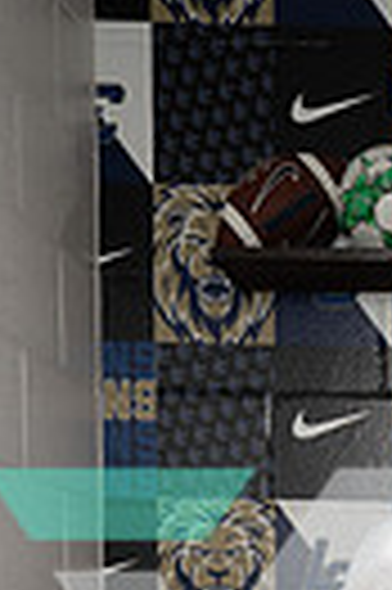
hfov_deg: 11.7
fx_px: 1801
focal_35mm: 110
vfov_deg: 16.6
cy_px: 928
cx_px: 658
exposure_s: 1/250
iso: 400
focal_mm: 32
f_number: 8
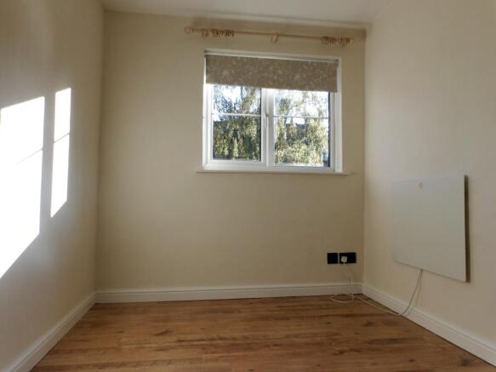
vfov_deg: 56.8
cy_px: 186
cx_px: 248
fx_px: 344
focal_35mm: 24
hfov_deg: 71.6
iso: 100
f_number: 4.1
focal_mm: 4.3
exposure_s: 1/97
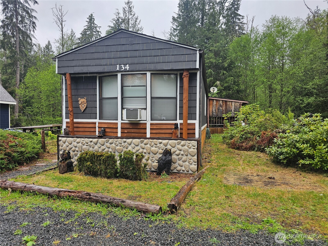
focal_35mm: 23
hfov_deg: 73.9
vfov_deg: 58.9
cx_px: 164
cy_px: 123
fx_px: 218
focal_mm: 6.3
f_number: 1.7
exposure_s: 1/207
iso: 20
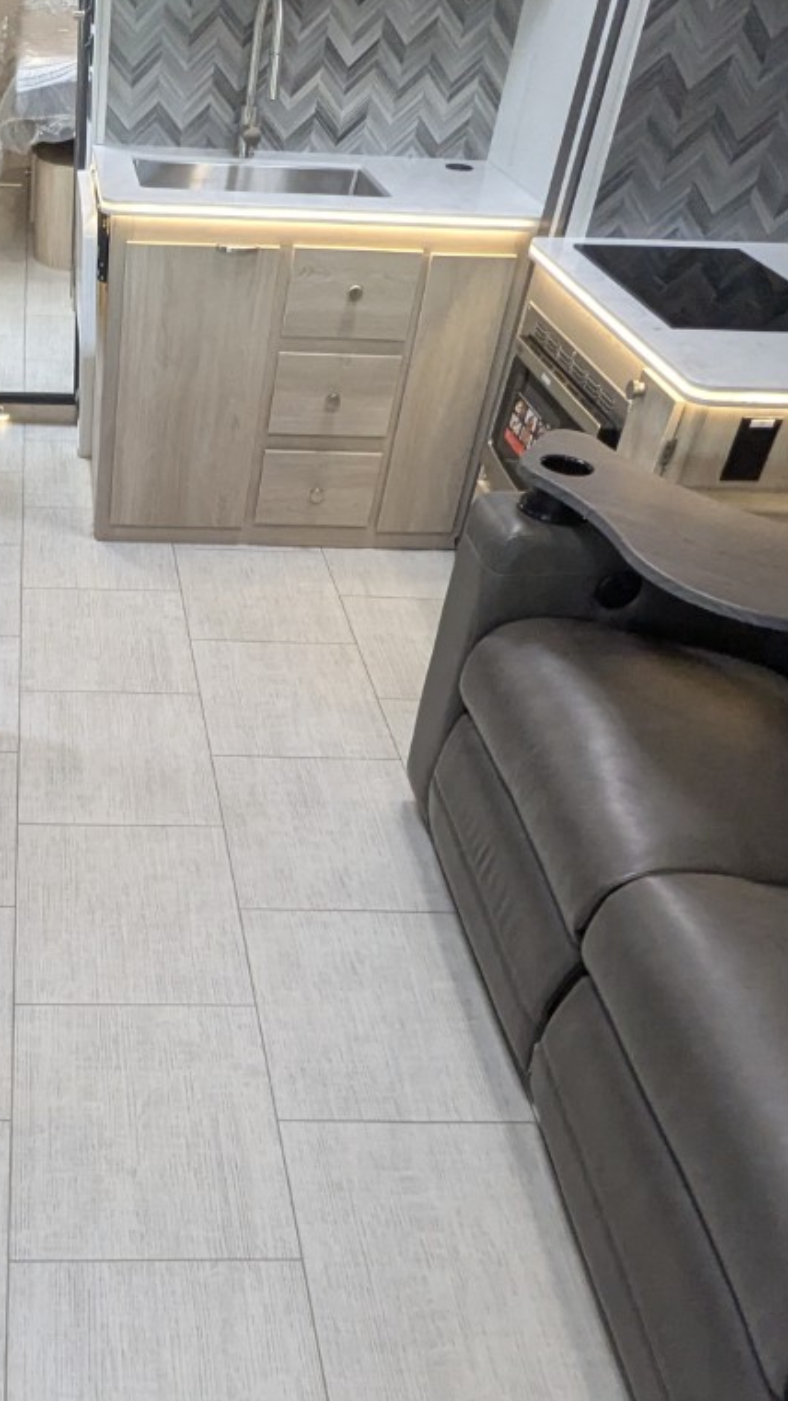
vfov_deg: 60.9
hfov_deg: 34.6
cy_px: 777
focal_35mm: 32
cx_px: 80
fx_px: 1189
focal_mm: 2.35
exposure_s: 1/176
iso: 457
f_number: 2.2
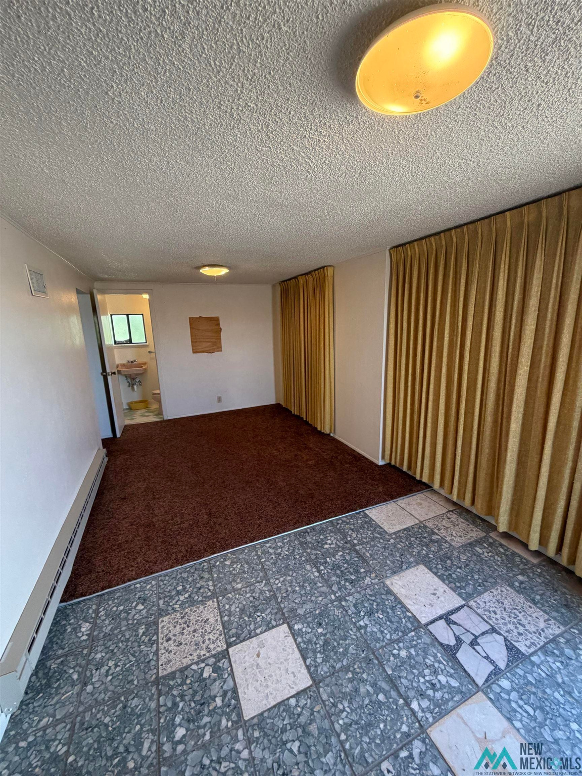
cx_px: 291
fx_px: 314
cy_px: 388
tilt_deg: -11.1
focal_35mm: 14
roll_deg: +2.6
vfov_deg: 102.1
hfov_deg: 85.7
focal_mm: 2.22
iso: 320
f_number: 2.2
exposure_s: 1/120
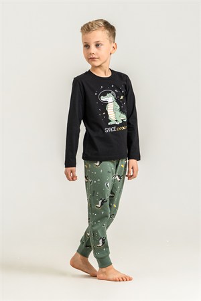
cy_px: 150
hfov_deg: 12.2
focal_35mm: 112
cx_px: 100
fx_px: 938
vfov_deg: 18.3
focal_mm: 75
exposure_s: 1/160
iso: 250
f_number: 7.1
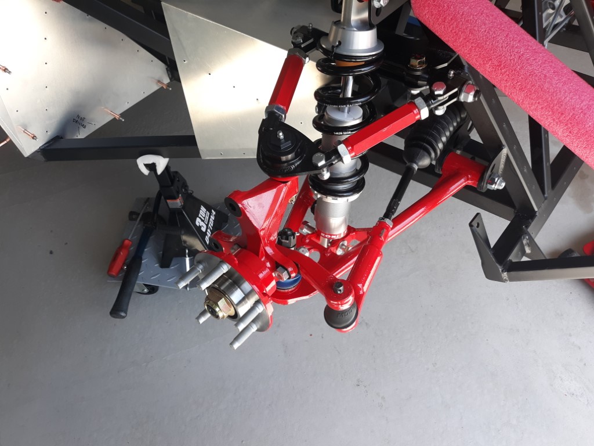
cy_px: 223
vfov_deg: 49.7
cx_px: 297
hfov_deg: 63.4
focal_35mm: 28
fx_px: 480
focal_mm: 3.7
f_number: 1.7
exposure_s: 1/175
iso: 40
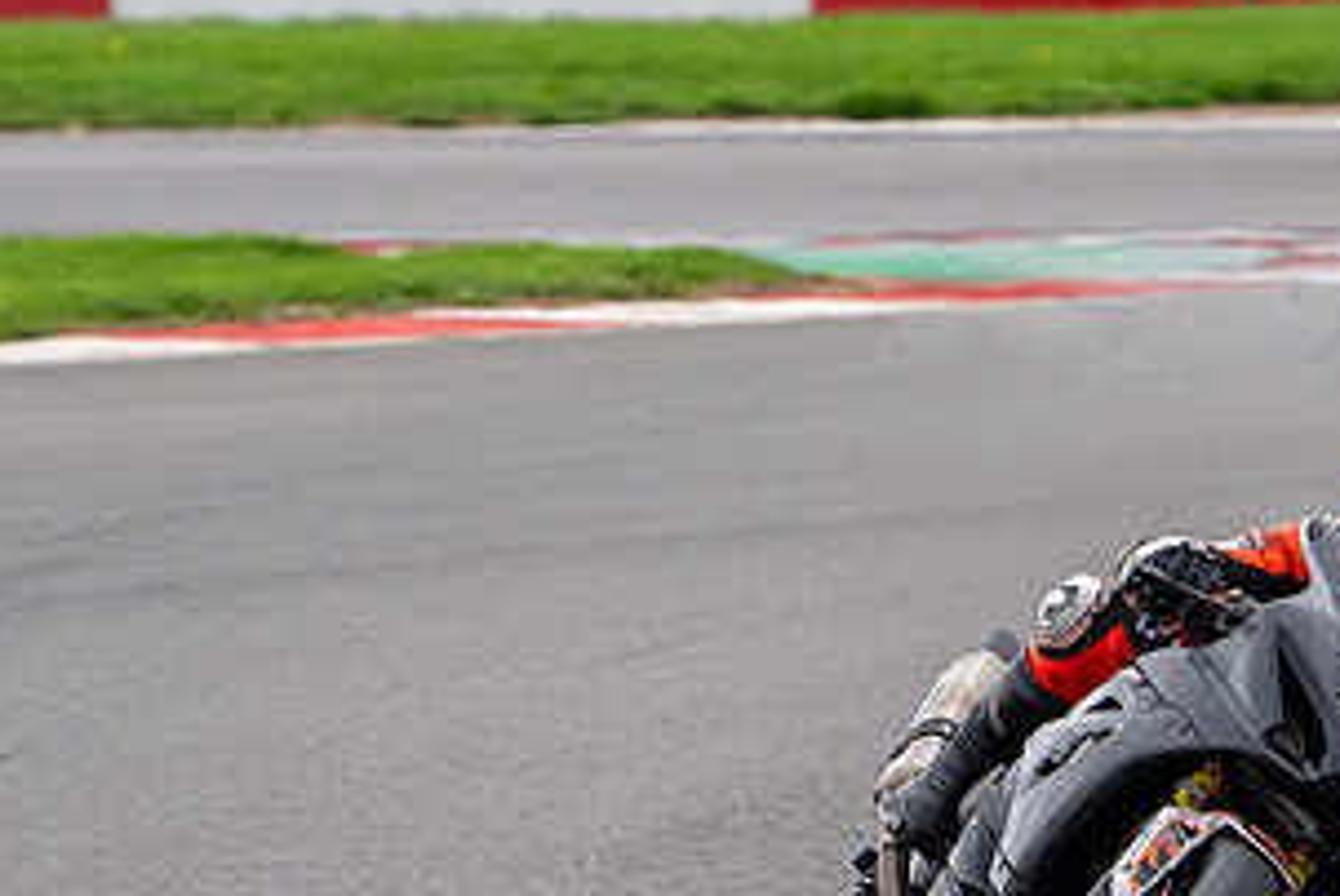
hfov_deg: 2.5
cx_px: 905
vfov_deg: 1.7
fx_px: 30253
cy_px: 691
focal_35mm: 812
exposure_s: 1/400
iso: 400
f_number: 6.3
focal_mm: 288
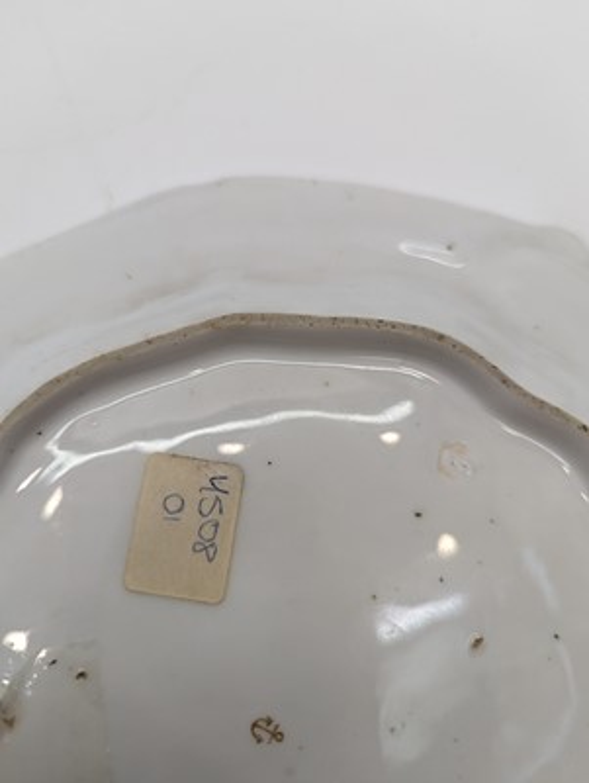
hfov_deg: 56.9
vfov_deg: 71.5
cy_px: 392
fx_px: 543
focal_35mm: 24
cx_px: 294
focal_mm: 6.81
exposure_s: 1/302
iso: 179
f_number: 1.85
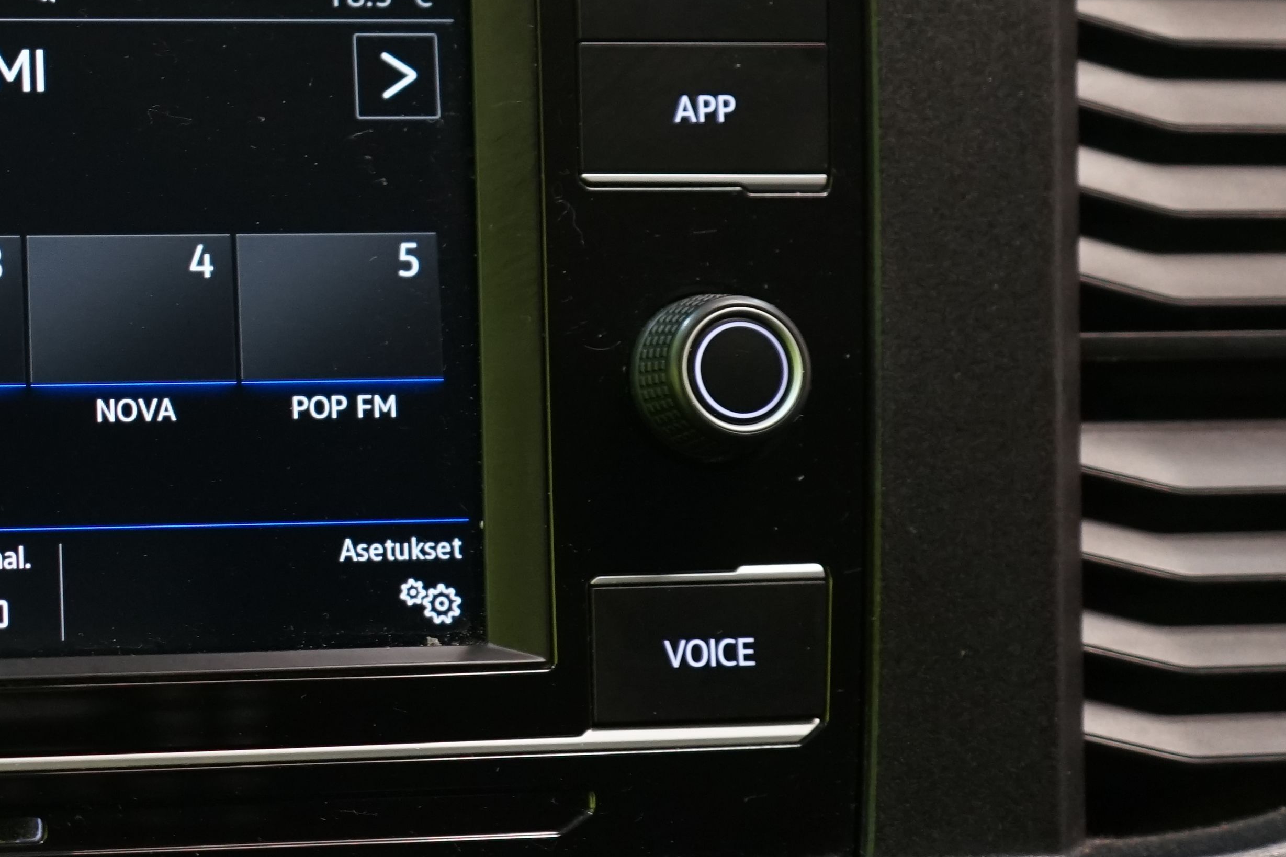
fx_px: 2965
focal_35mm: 83
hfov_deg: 23.1
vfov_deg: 16.4
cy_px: 221
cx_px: -105
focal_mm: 34
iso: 1250
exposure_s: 1/30
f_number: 4
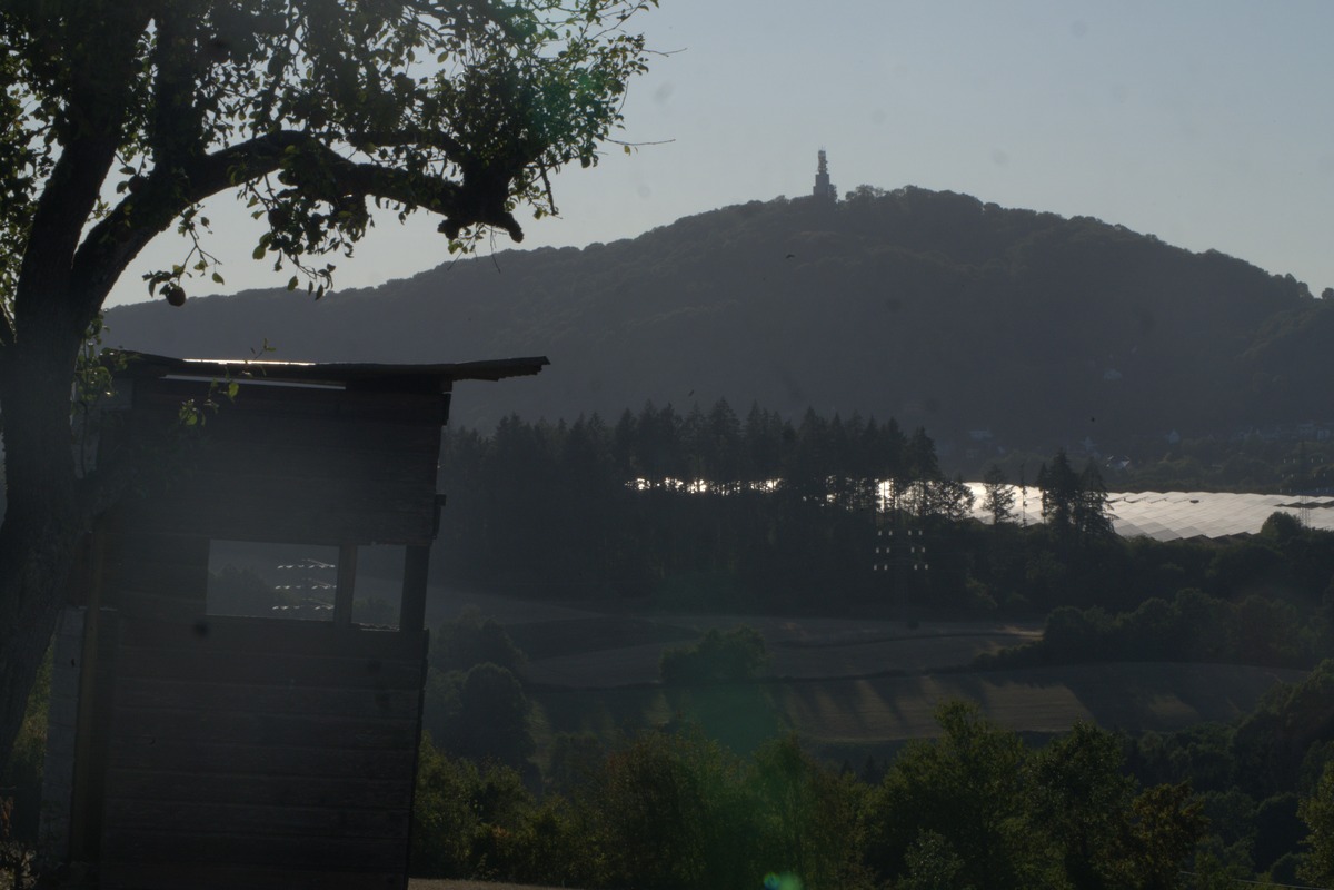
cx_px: 667
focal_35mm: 140
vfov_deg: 9.8
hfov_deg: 14.7
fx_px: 5187
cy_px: 445
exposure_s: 1/200
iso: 640
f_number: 45
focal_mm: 140
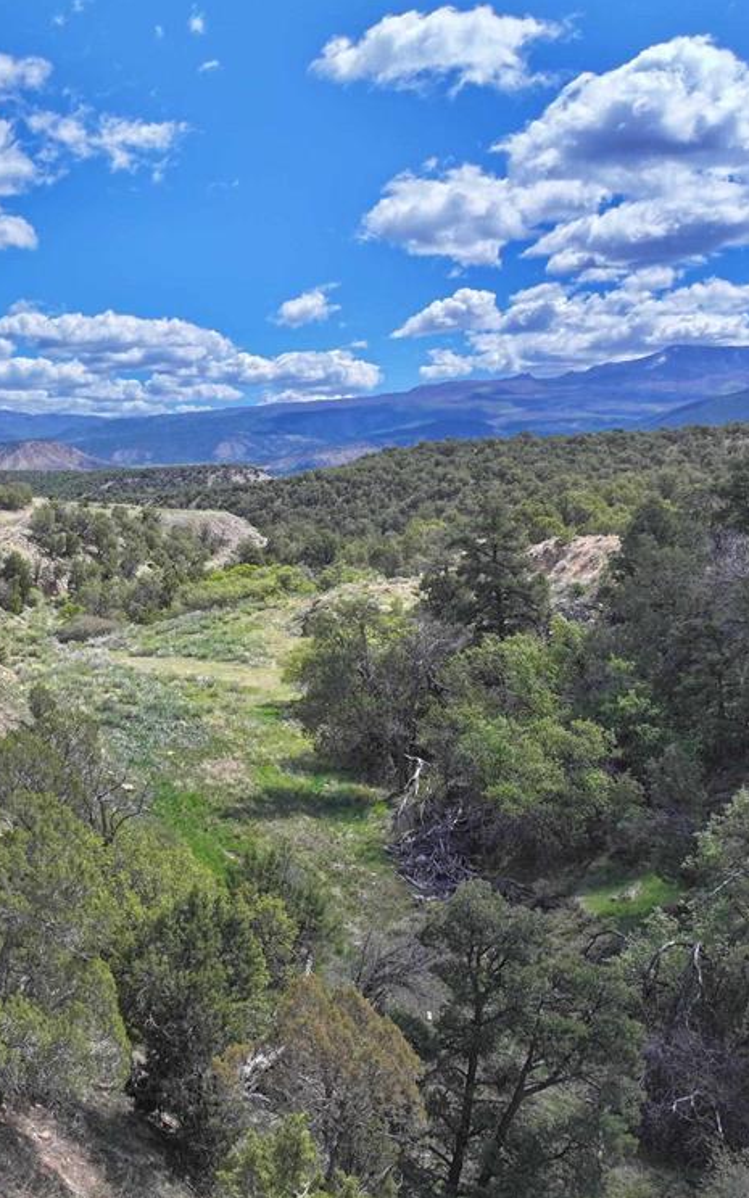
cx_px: 84
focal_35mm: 35
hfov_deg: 34.4
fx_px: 1143
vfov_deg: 55.3
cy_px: 585
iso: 220
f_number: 2.8
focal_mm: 12.29
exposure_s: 1/3200
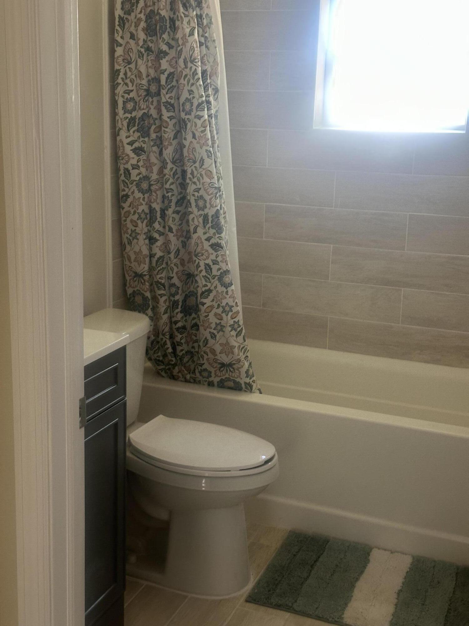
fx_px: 867
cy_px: 313
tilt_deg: -13.0
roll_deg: -2.4
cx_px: 234
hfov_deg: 30.3
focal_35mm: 48
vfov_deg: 39.7
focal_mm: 6.86
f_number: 1.78
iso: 200
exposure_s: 1/40
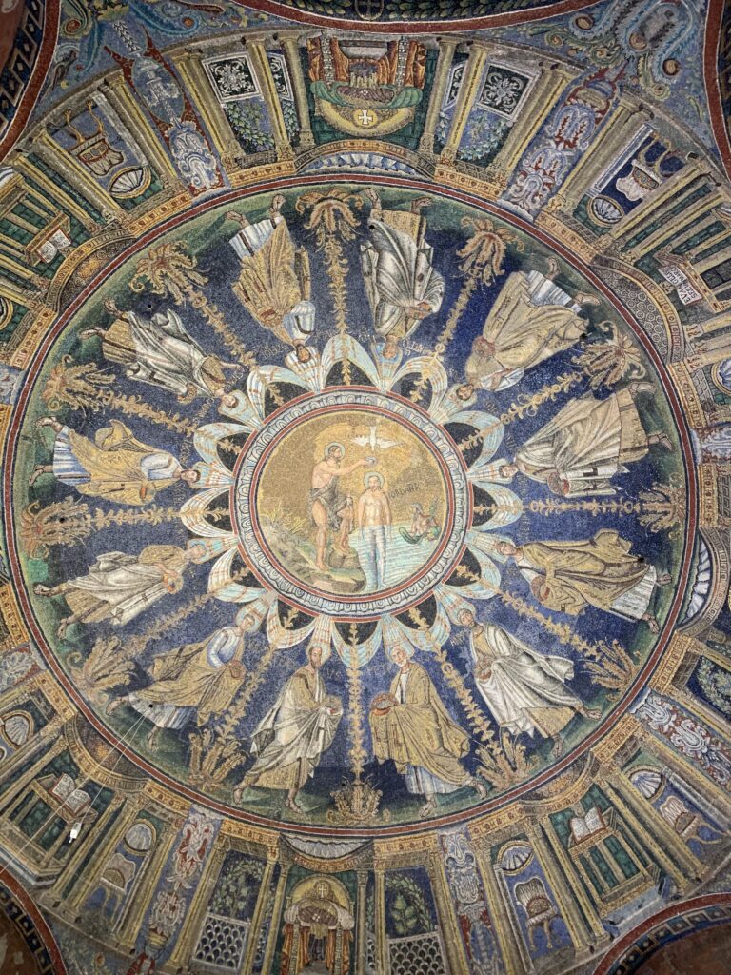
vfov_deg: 67.3
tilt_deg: +77.6
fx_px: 732
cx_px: 366
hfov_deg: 53.1
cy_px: 488
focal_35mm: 26
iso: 160
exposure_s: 1/60
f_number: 1.8
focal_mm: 4.25
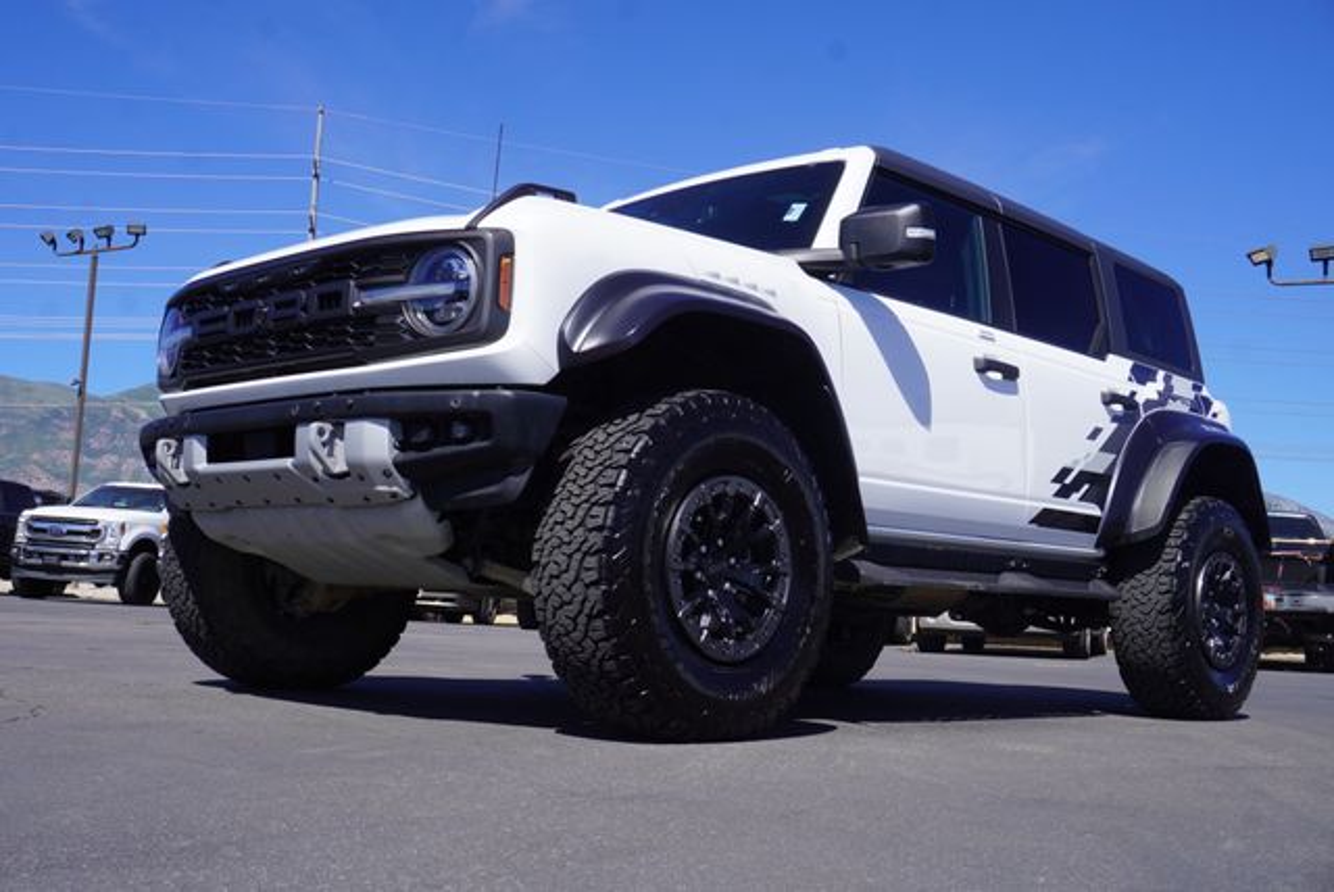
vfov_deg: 35.6
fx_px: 1391
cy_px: 446
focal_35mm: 38
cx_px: 667
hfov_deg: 51.2
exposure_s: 1/160
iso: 100
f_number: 11
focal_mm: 25
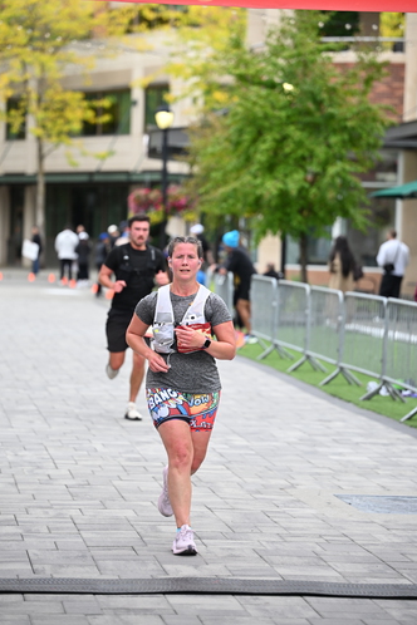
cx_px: 213
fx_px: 2206
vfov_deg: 16.1
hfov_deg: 10.8
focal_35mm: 127
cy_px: 284
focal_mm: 115
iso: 640
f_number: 2.8
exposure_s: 1/2000
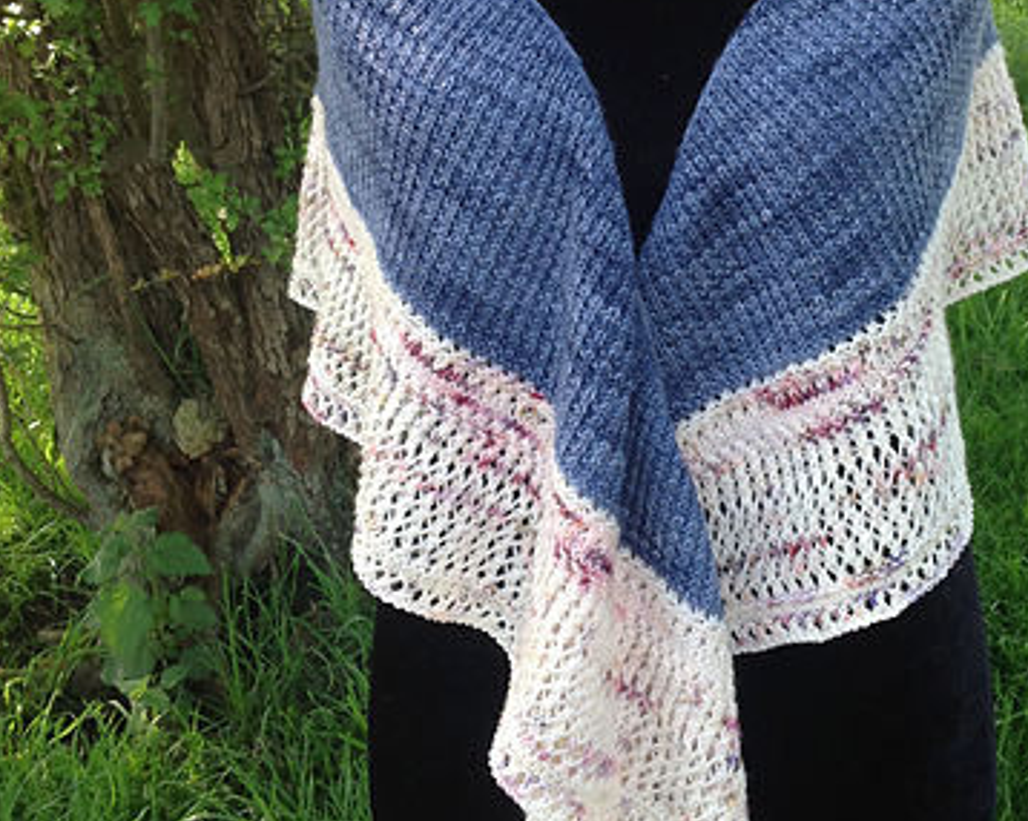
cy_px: 210
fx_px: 1855
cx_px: 672
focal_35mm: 61
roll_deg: +1.0
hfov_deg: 30.8
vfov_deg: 24.7
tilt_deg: -9.9
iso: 50
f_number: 2.4
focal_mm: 4.28
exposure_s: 1/149
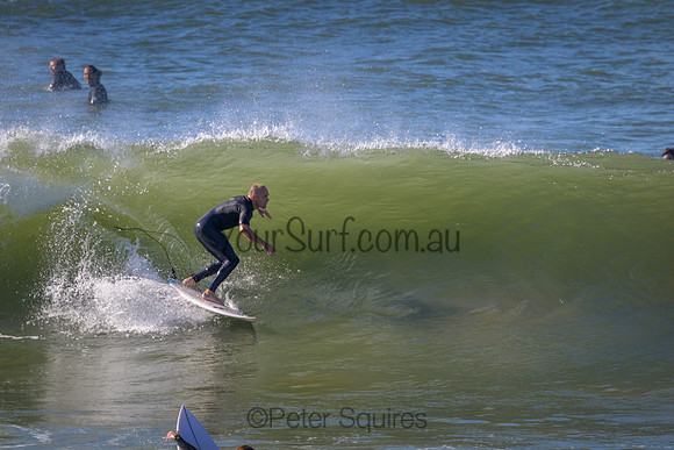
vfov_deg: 1.7
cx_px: 337
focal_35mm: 800
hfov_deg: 2.6
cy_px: 225
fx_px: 14981
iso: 1250
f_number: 11
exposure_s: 1/2000
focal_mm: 800
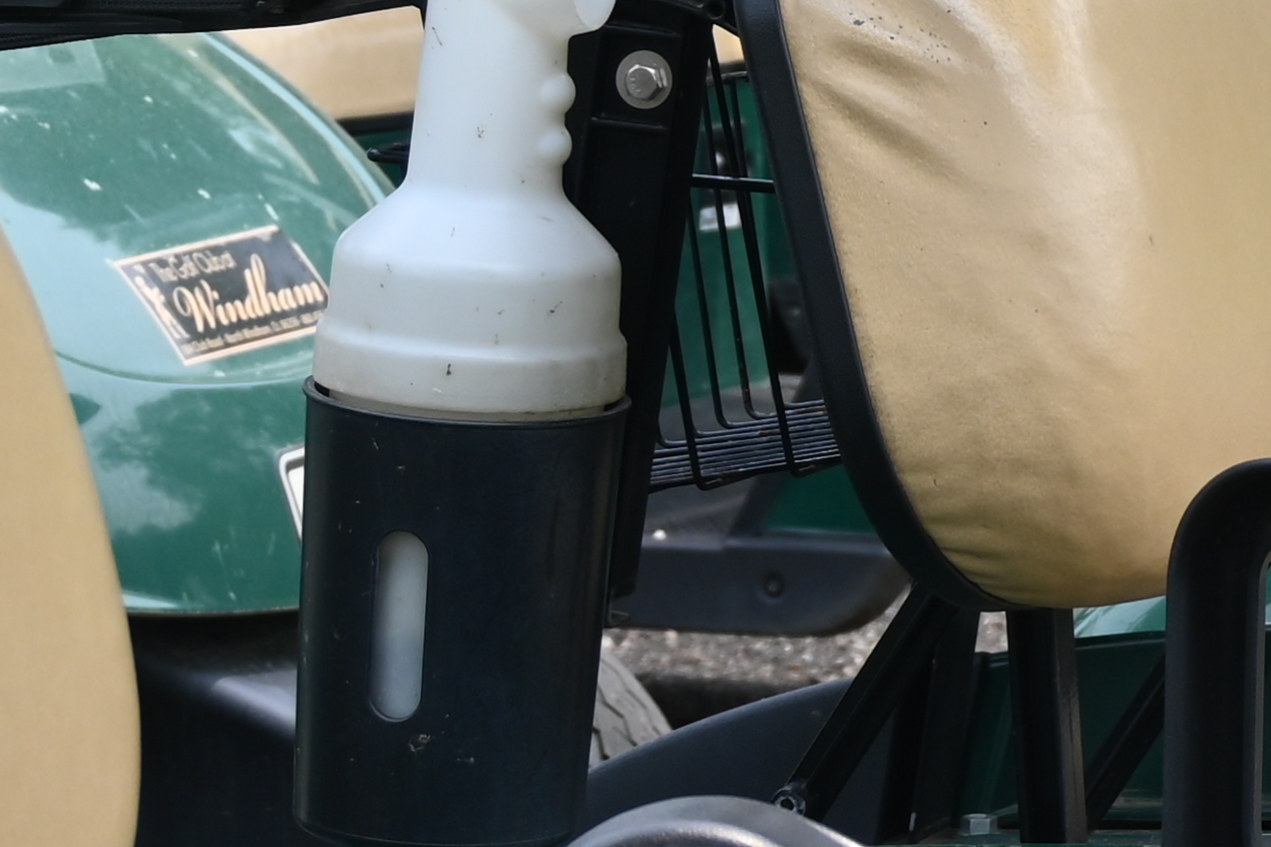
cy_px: -29
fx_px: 7907
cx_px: 2378
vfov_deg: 6.1
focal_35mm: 224
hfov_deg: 8.8
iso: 125
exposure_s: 1/250
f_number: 5.6
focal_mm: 34
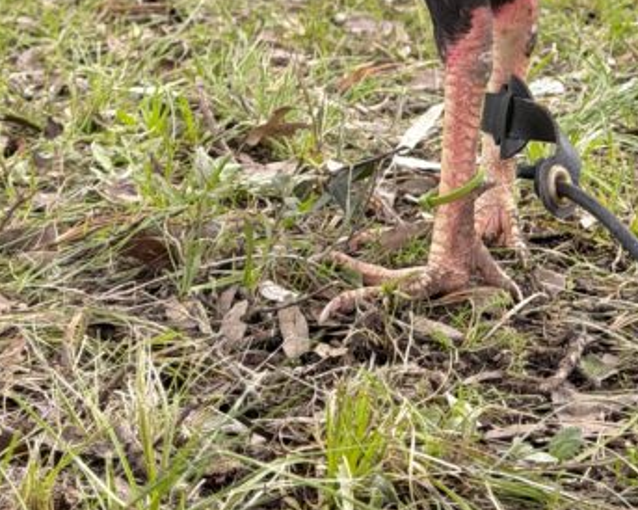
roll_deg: -0.7
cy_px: -318
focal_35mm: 140
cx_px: 679
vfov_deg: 10.5
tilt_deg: -0.4
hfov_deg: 13.5
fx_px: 2642
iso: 80
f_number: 1.78
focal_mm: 6.76
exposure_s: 1/549
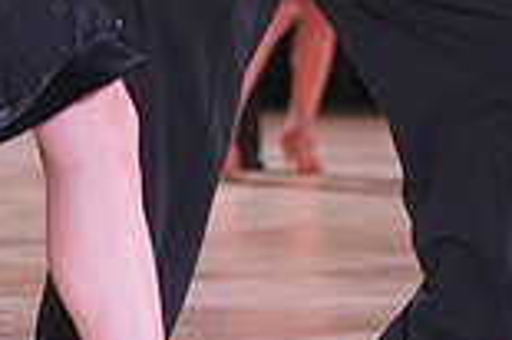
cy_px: -106
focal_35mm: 479
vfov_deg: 2.9
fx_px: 6805
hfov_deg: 4.3
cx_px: 78
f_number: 4
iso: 3200
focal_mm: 128
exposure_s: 1/250
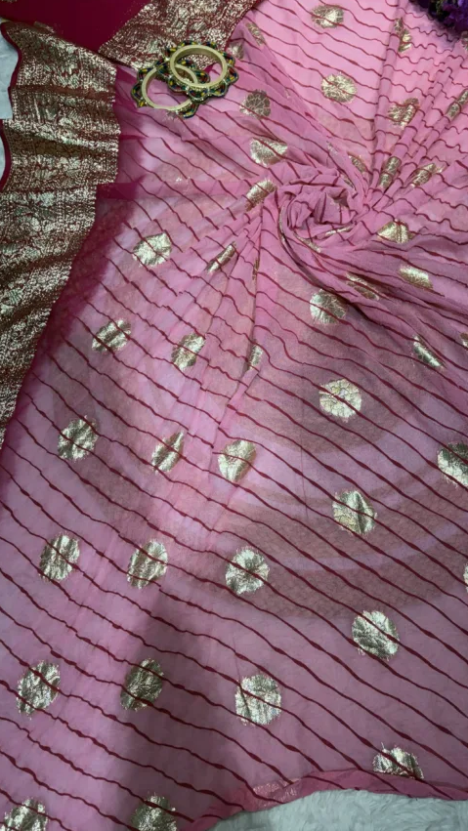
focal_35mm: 30
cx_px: 281
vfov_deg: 64.3
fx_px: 662
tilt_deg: -69.5
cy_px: 404
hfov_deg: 38.8
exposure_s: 1/151
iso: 32
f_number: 1.6
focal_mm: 5.96
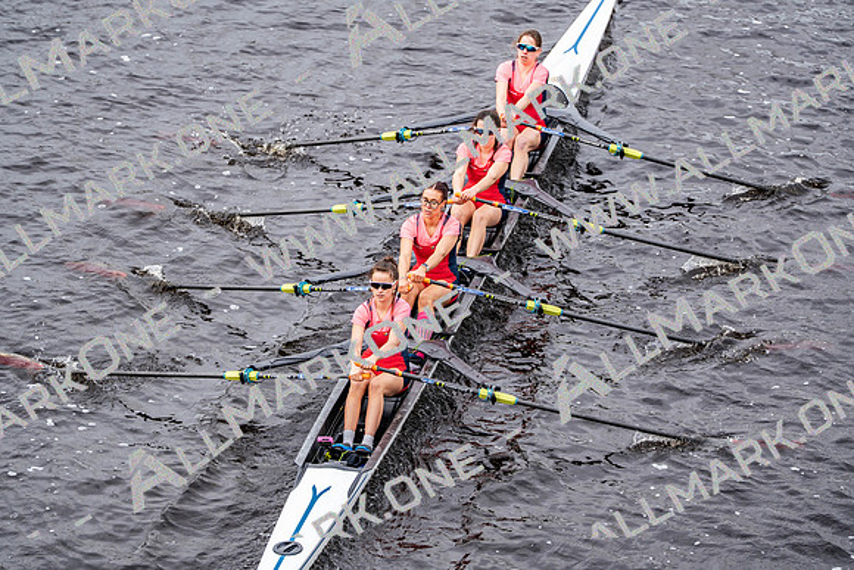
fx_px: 4745
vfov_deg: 6.9
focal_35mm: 200
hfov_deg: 10.3
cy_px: 285
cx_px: 427
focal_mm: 200
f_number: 2.8
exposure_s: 1/2000
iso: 400
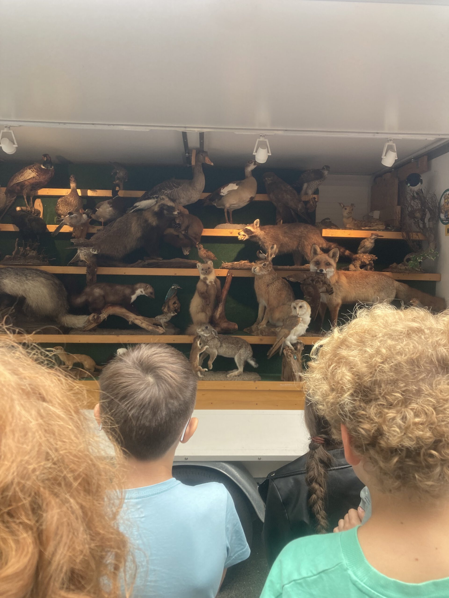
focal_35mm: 28
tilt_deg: -4.6
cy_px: 299
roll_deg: +0.0
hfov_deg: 49.7
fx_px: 484
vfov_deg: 63.4
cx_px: 224
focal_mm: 3.99
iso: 50
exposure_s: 1/121
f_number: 1.8
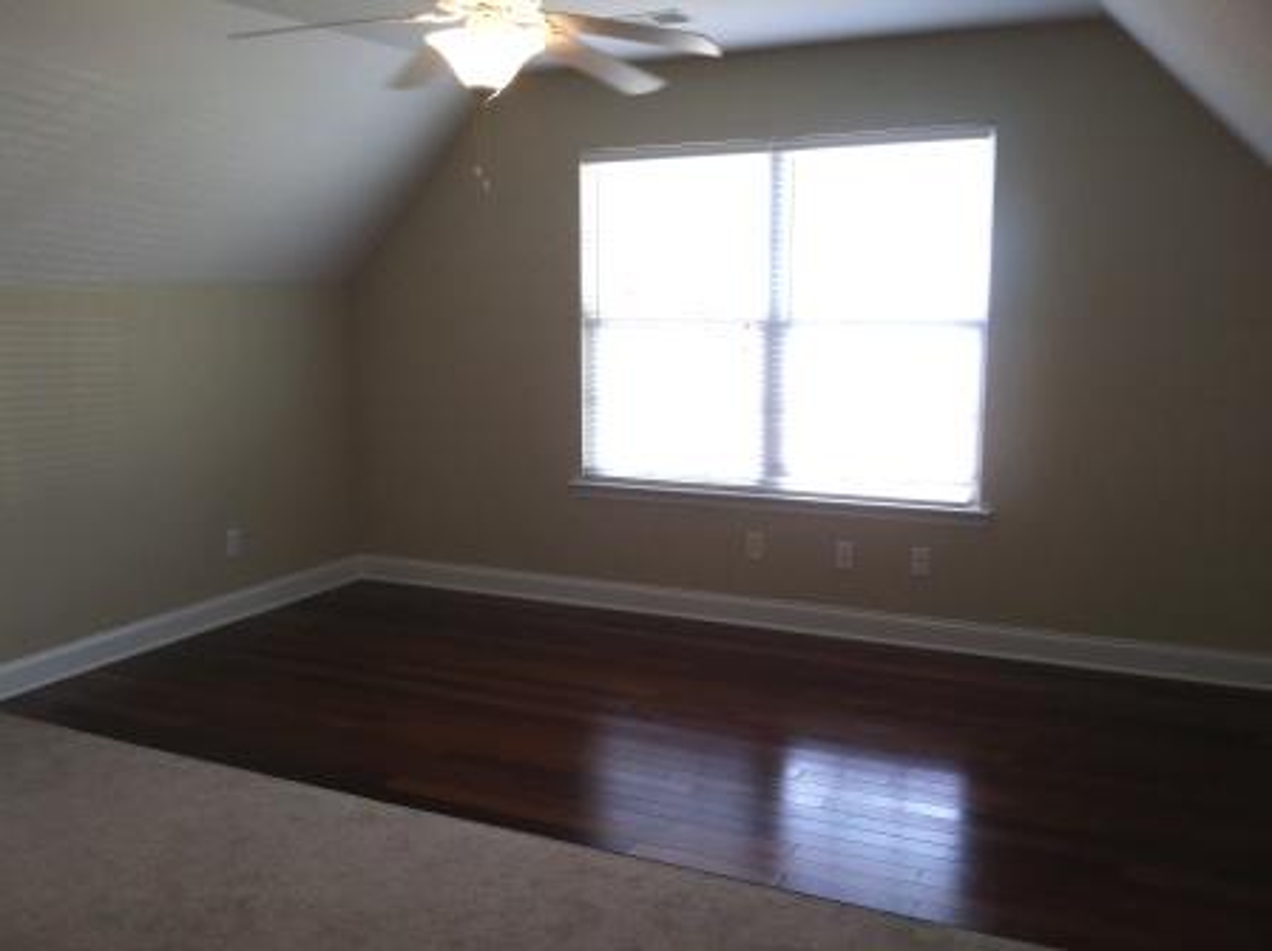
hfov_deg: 52.7
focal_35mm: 35
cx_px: 636
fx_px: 1285
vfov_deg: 40.6
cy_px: 476
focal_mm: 3.85
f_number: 2.8
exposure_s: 1/60
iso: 100
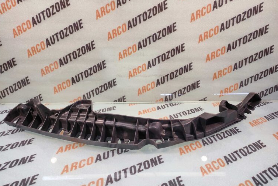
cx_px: 137
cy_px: 92
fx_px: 139
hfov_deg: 90.0
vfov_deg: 67.4
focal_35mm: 18
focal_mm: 4.74
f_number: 1.79
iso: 208
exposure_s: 1/33
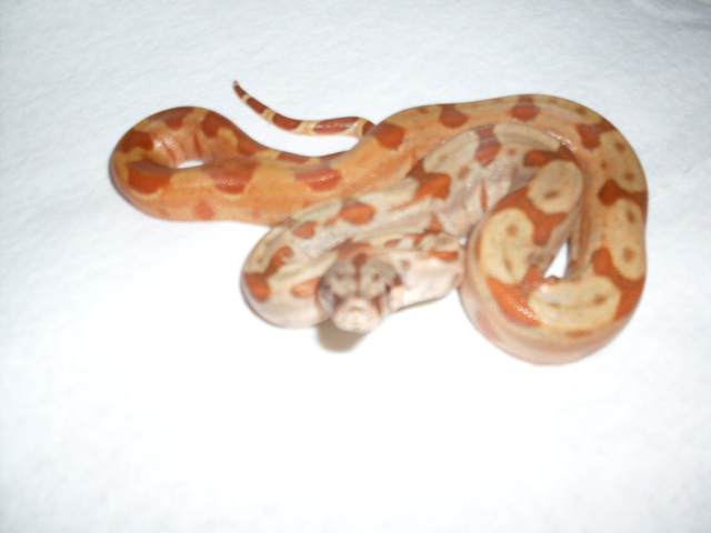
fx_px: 781
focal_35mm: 38
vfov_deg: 37.7
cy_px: 266
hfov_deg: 49.0
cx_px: 356
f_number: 2.8
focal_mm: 6.3
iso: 100
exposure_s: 1/45
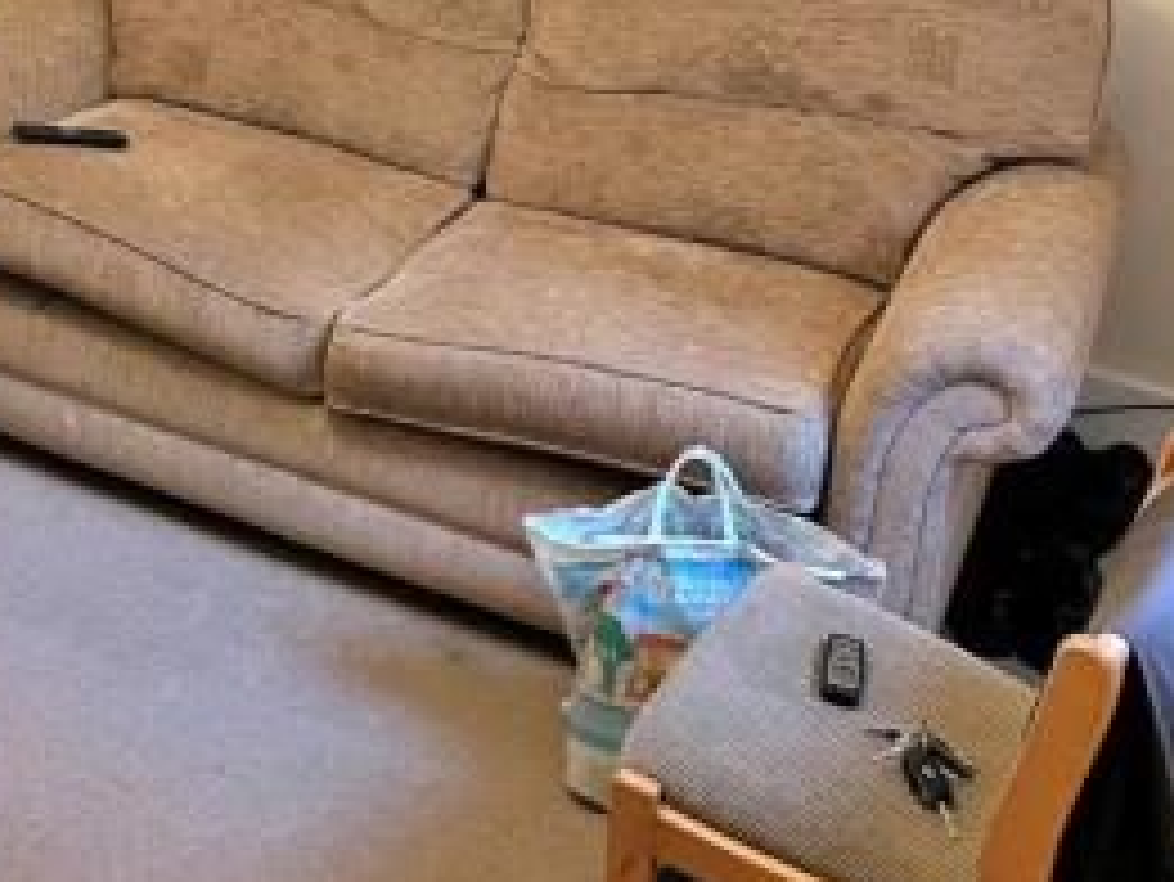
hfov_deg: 32.3
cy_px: -38
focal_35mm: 58
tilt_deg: -20.1
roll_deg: -0.6
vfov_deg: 23.9
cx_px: 241
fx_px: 1968
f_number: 1.6
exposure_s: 1/50
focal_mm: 4.2
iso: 320
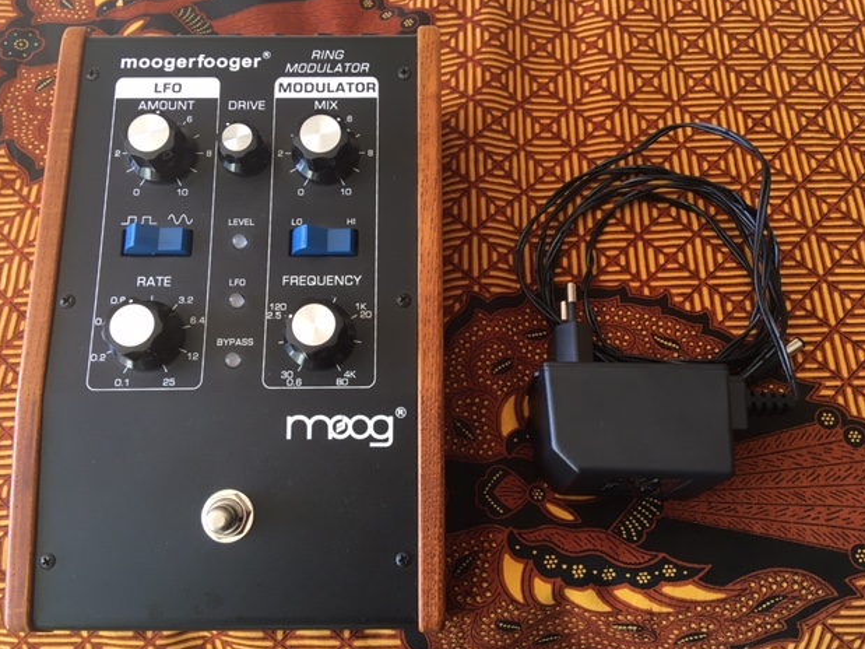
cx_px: 425
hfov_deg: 60.0
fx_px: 750
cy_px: 329
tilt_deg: -62.5
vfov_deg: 46.8
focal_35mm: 30
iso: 25
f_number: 2.2
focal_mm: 4.15
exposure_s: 1/33
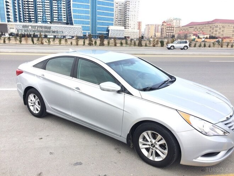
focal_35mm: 29
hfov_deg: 61.7
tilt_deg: -14.4
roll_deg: -1.3
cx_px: 117
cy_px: 88
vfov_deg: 48.2
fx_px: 196
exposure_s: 1/805
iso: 32
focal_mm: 4.15
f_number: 2.2
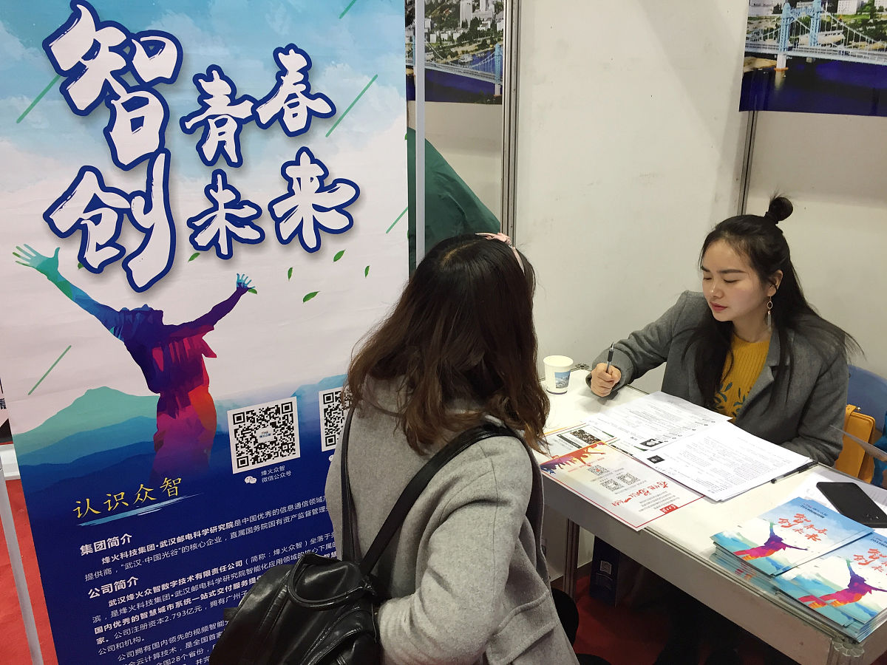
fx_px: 743
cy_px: 332
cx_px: 444
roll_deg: +1.5
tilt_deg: -19.9
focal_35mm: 29
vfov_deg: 48.2
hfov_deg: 61.7
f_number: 2.2
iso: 80
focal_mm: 4.15
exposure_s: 1/33
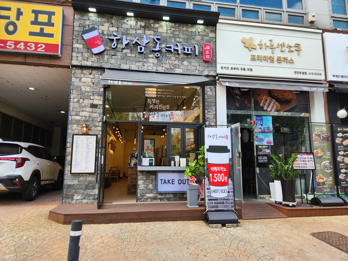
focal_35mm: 23
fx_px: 231
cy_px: 130
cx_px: 174
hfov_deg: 73.9
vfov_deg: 58.9
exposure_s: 1/235
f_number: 1.8
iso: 20
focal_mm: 5.4
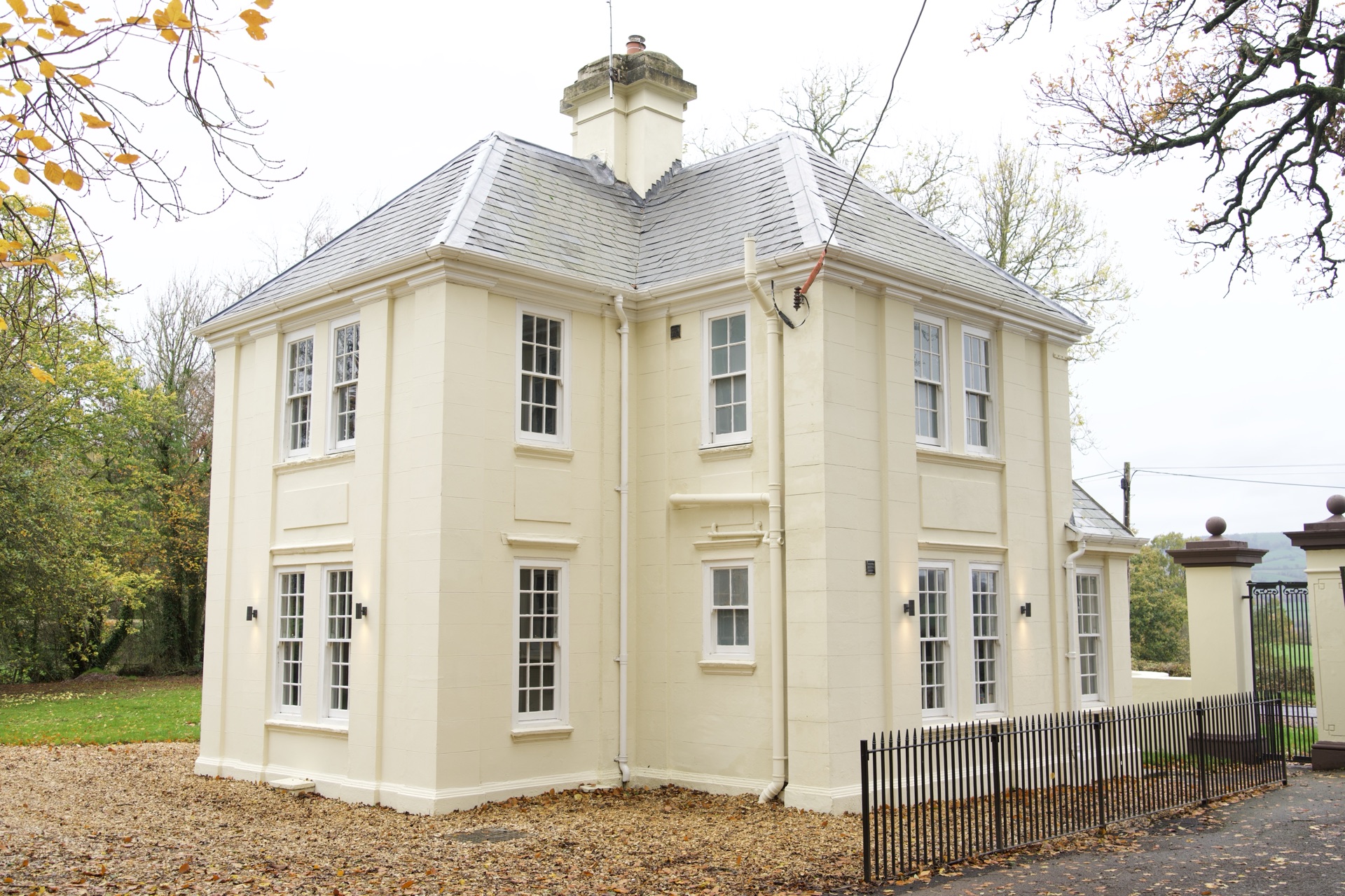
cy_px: 448
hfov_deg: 53.1
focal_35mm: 36
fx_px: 1345
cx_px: 672
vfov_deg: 36.9
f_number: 5
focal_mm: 36
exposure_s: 1/60
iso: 160
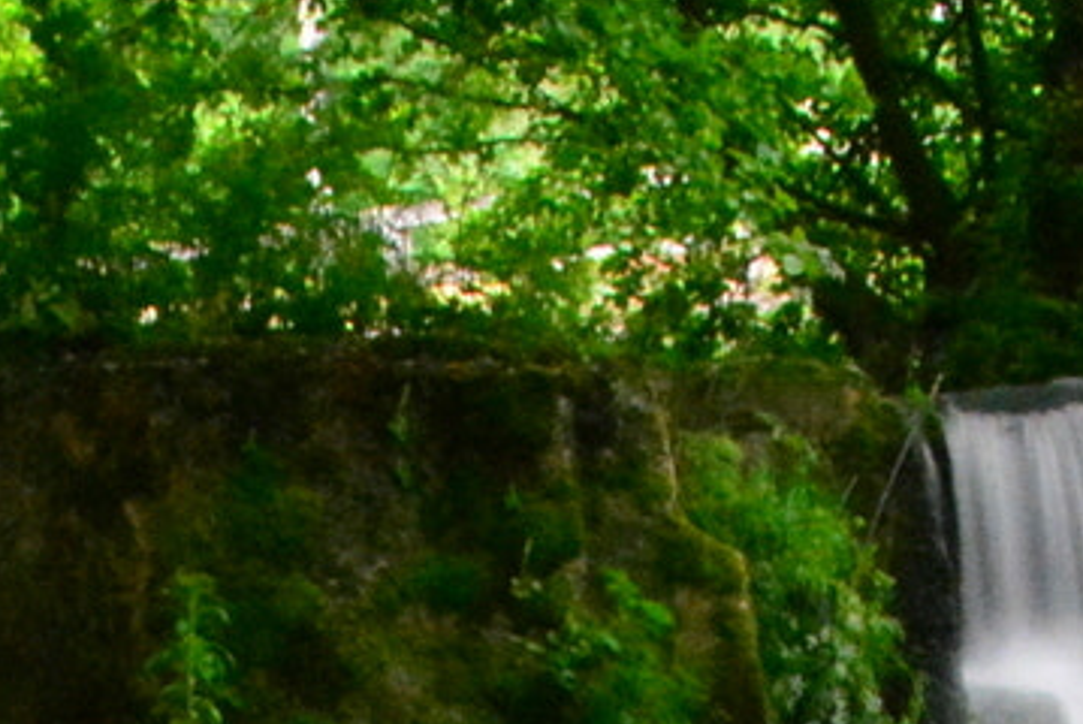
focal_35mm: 154
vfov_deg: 8.1
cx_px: 208
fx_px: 4636
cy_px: 1827
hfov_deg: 13.3
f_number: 13
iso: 6400
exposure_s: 4
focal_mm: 18
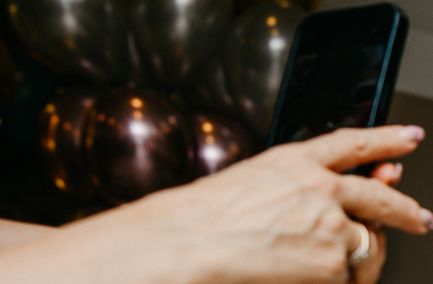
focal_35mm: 148
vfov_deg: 9.1
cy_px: 325
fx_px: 1772
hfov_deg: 13.0
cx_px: 709
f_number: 3.5
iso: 125
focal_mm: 34
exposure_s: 1/160
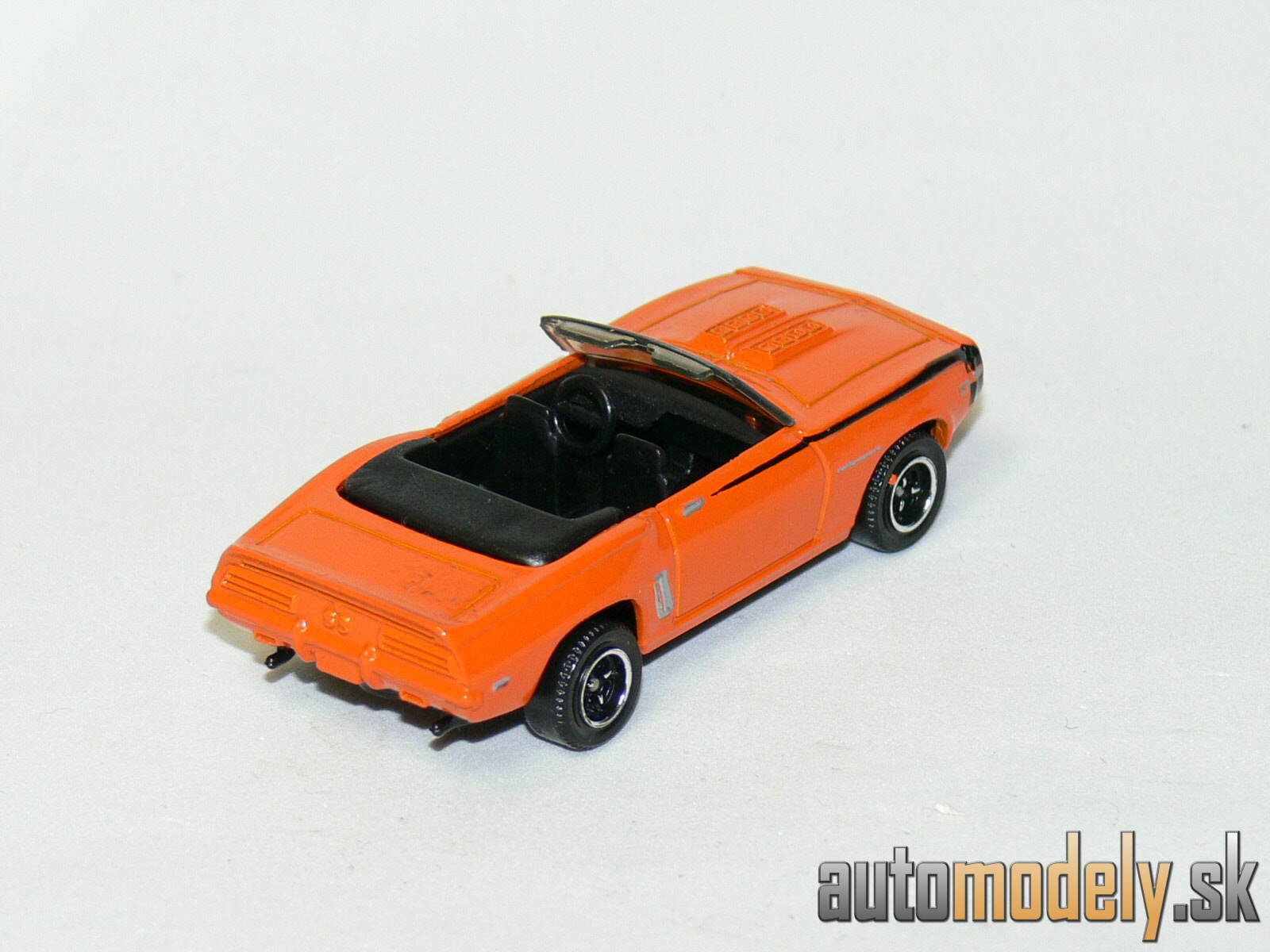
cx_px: 635
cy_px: 476
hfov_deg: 12.2
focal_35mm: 162
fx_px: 5943
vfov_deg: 9.2
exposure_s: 1/30
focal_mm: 21.5
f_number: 3.2
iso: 100
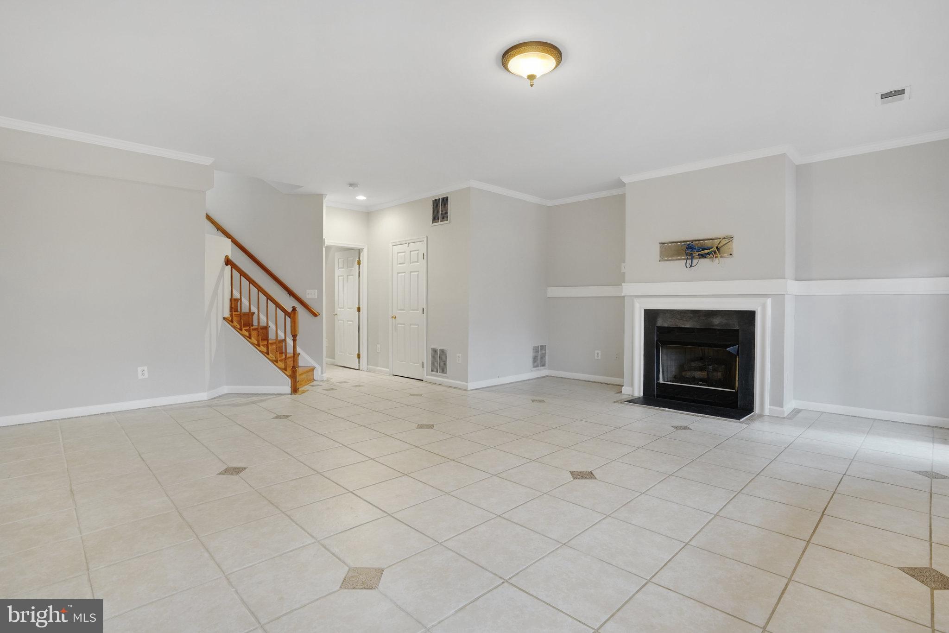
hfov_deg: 96.7
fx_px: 422
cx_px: 474
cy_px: 316
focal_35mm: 16
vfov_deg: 73.8
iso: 1250
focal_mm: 16
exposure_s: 1/13
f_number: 8
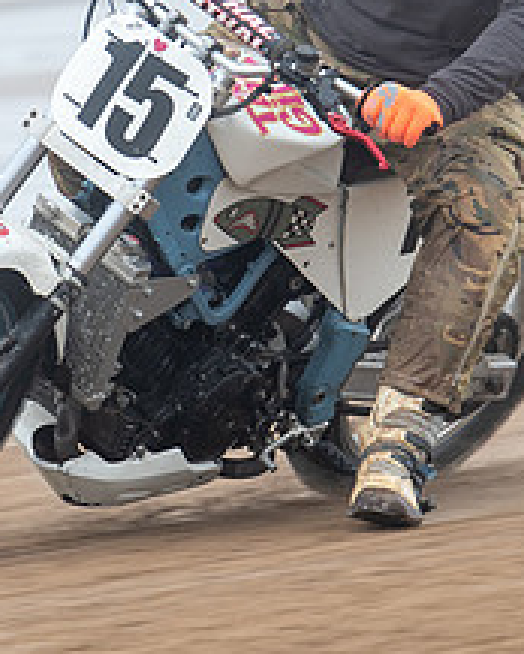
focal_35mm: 868
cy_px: 228
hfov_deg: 1.8
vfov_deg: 2.2
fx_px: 16803
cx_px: 190
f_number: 4
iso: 200
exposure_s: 1/320
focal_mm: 185
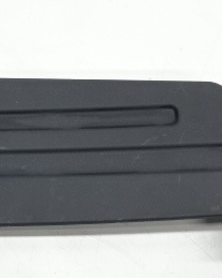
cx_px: 9
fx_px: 674
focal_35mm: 82
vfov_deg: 23.3
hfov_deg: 18.3
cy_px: 157
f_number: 4
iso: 125
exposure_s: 1/40
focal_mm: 5.79
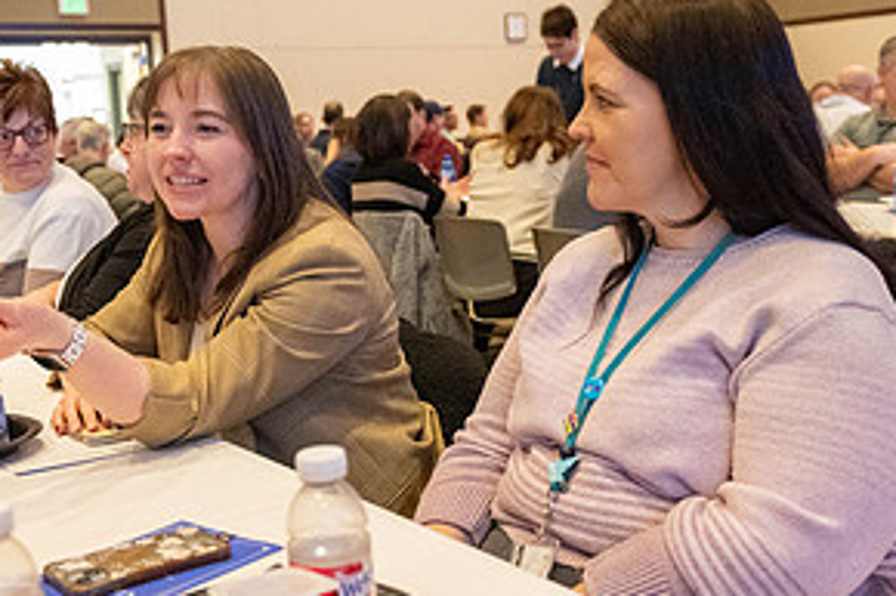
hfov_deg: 41.1
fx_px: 1194
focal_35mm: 48
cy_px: 335
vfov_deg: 28.0
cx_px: 411
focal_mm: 24
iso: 8000
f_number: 2.8
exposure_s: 1/200
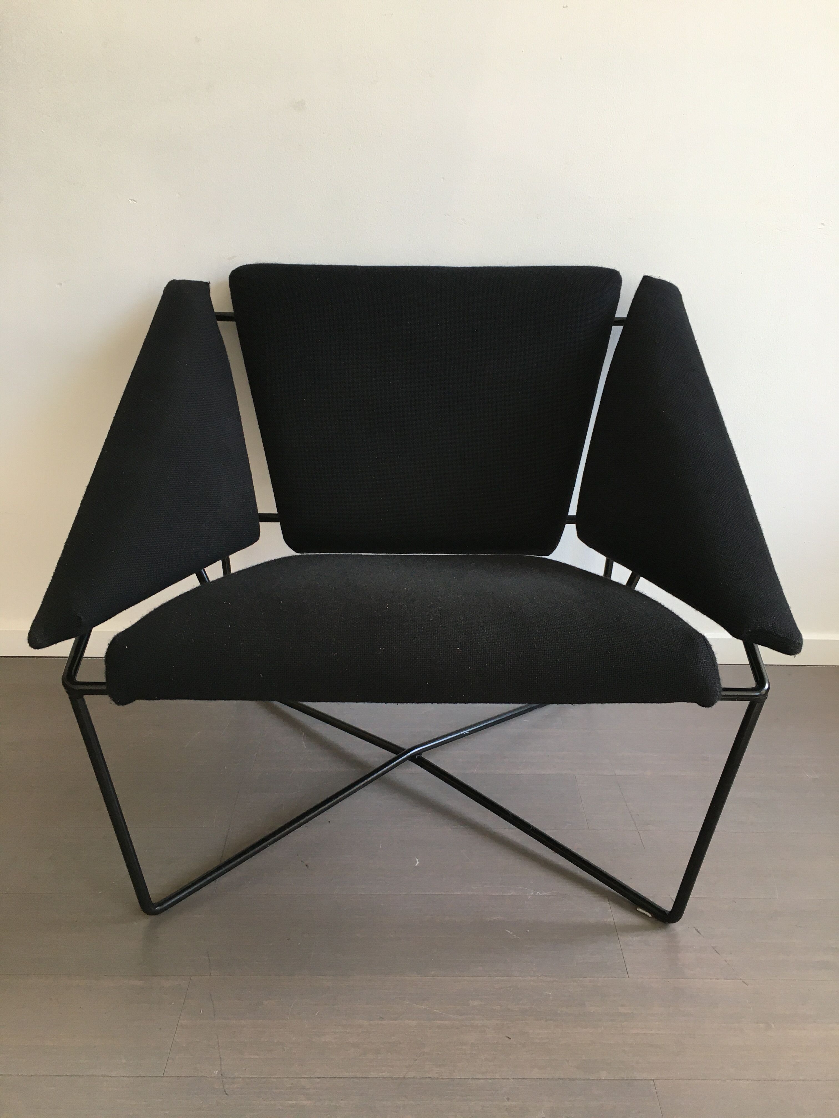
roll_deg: -1.2
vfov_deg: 61.7
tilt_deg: -23.7
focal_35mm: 29
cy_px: 559
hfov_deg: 48.2
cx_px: 420
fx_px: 937
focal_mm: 4.15
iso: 32
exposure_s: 1/33
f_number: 2.2
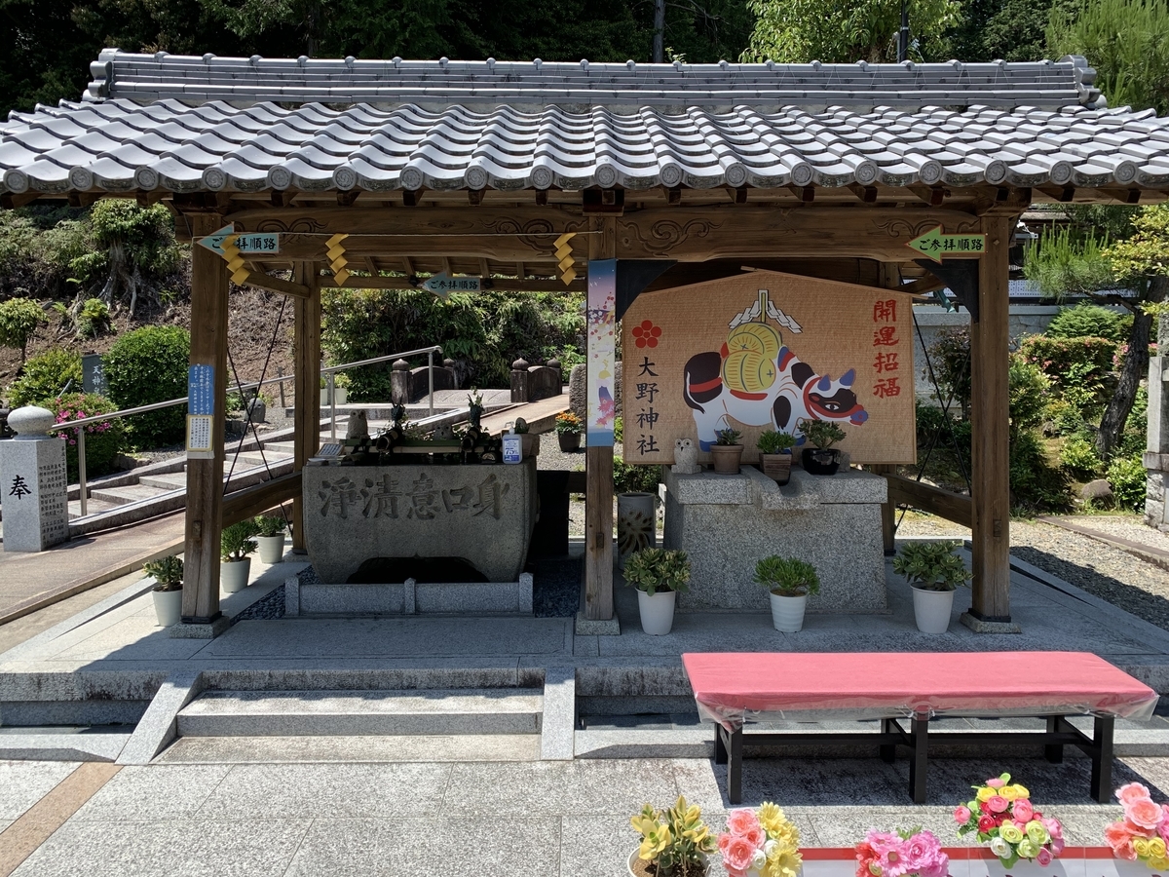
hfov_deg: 67.3
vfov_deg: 53.1
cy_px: 438
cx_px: 584
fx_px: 878
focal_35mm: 26
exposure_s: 1/1076
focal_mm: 4.25
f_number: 1.8
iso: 25
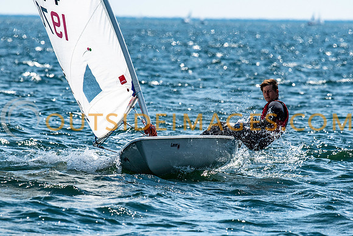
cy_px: 143
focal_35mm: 584
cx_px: 176
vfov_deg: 2.4
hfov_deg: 3.5
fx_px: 5731
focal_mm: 300
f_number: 5.6
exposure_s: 1/3200
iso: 400
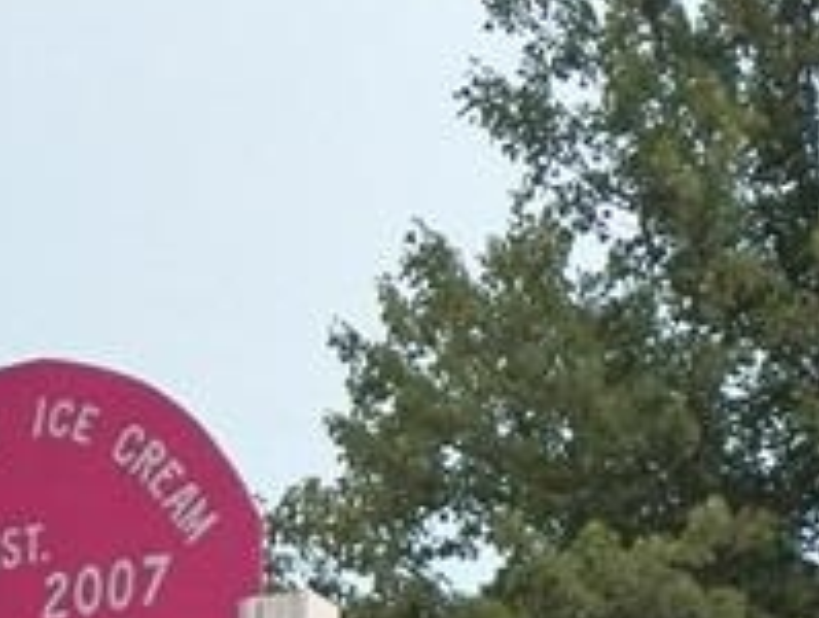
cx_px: 86
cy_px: 1337
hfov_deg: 12.4
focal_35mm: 158
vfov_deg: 8.8
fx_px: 3745
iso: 125
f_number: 4
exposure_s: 1/1600
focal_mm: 6.3
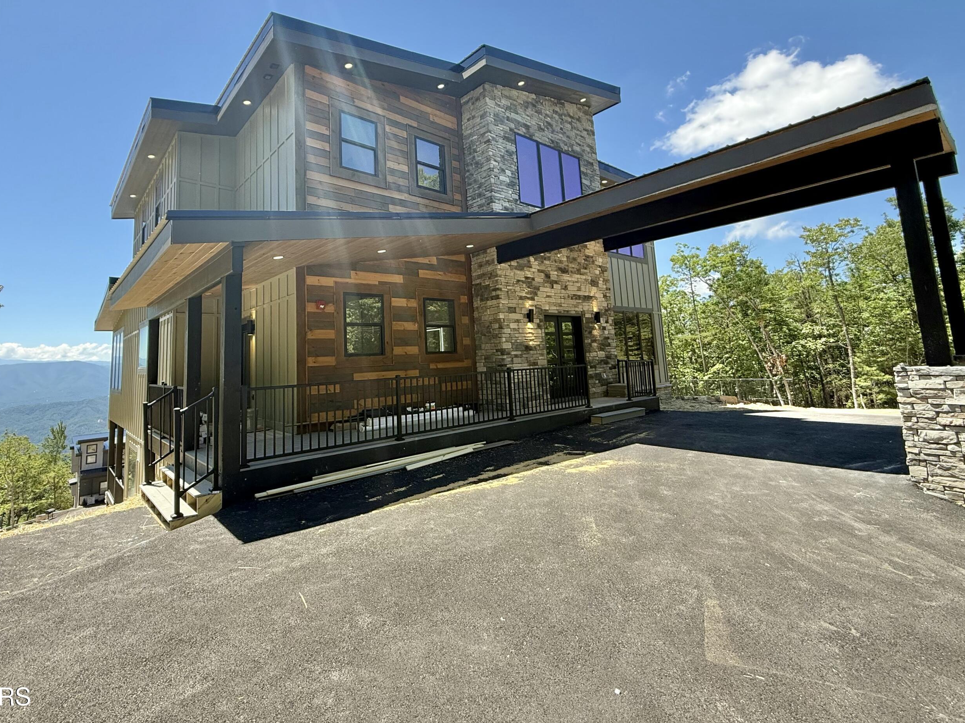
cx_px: 431
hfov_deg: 90.7
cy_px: 298
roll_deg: +2.7
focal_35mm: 17
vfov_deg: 74.1
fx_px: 474
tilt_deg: +9.1
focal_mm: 2.22
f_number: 2.2
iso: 64
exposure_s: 1/400
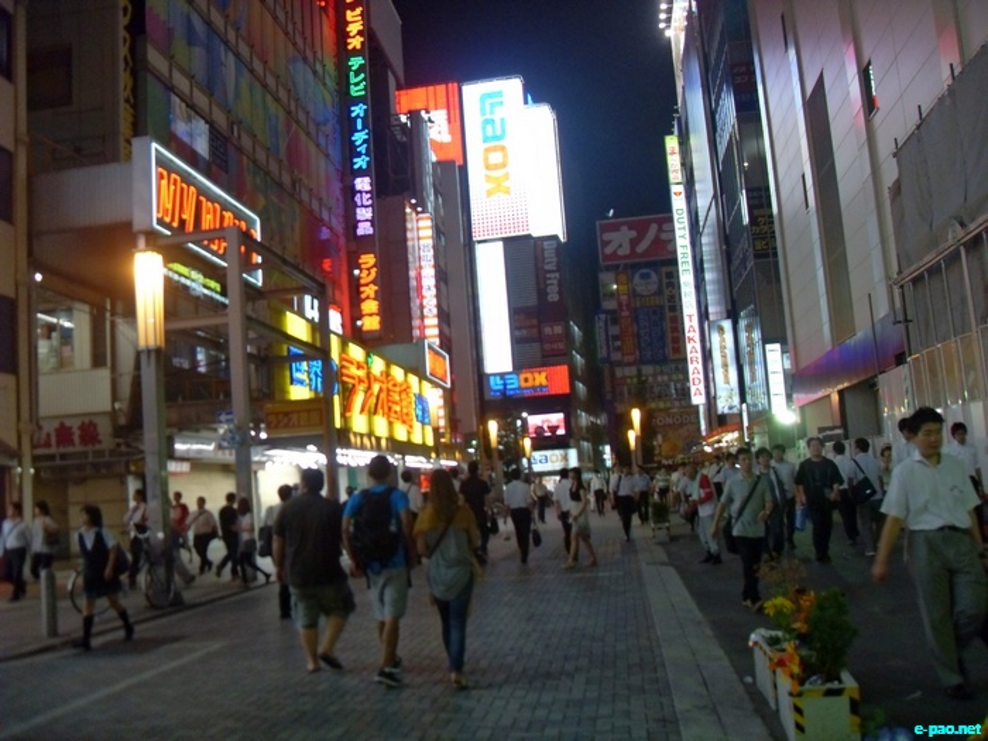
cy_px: 370
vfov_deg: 41.8
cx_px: 494
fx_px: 970
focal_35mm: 34
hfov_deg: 54.0
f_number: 2.8
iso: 160
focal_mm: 6.3
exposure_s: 1/45
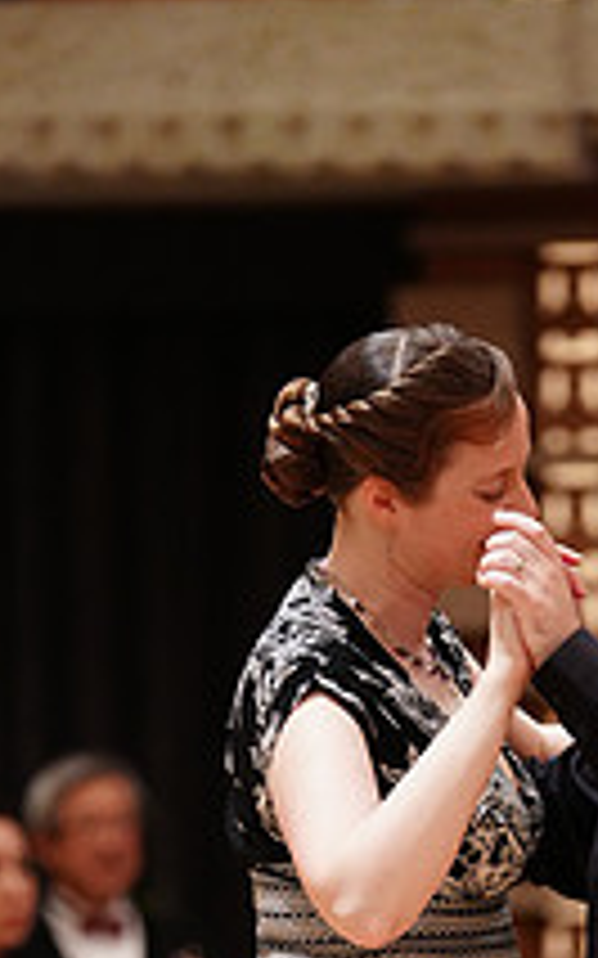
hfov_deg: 3.2
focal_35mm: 411
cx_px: 605
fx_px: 10724
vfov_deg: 5.1
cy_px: 1282
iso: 3200
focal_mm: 148
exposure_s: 1/320
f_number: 2.8
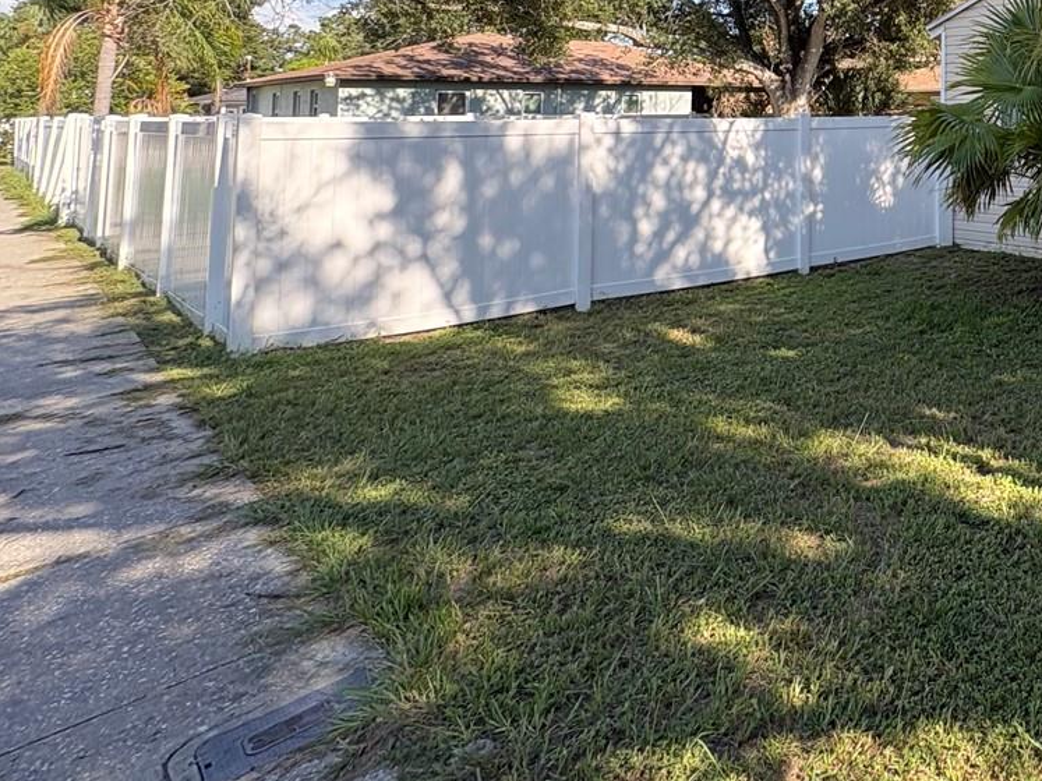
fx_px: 903
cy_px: 45
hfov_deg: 47.2
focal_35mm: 30
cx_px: 1092
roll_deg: +1.1
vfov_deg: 42.0
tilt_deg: +5.4
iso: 64
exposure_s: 1/435
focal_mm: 2.22
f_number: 2.2
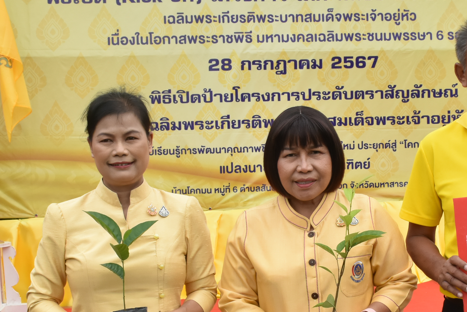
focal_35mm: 88
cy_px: 227
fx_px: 1142
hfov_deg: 23.0
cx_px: 309
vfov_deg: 15.5
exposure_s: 1/500
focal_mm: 26
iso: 800
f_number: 11
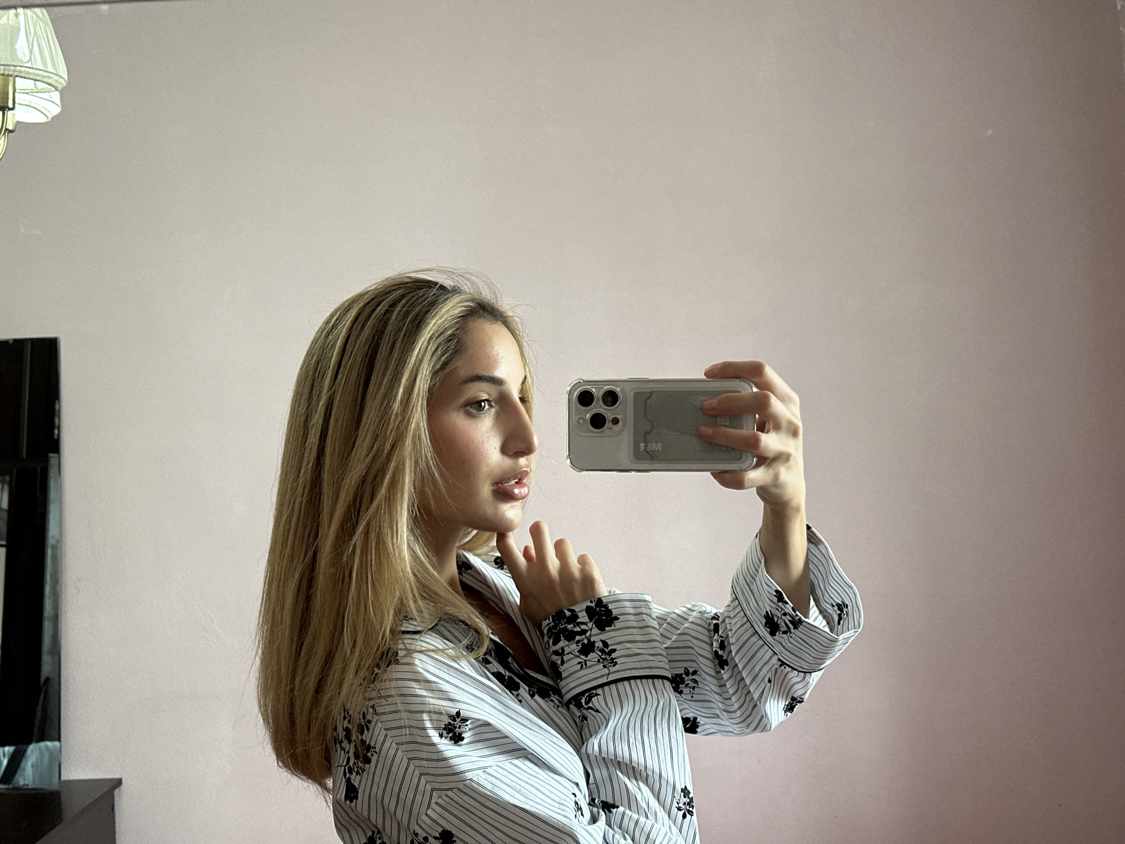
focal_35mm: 48
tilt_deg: -1.0
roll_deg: +1.8
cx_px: 562
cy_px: 422
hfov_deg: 39.7
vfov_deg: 30.3
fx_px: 1560
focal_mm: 6.86
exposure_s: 1/50
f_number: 1.78
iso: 160
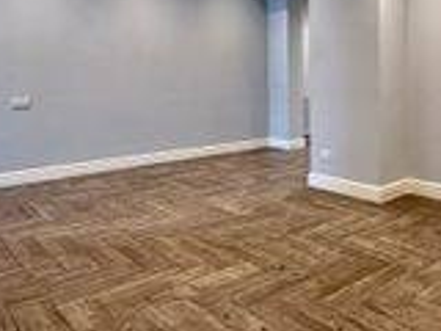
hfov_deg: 50.5
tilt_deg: -3.8
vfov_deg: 40.1
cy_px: 105
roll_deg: -0.1
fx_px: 446
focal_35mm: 35
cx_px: 331
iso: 250
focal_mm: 2.22
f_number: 2.2
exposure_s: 1/100
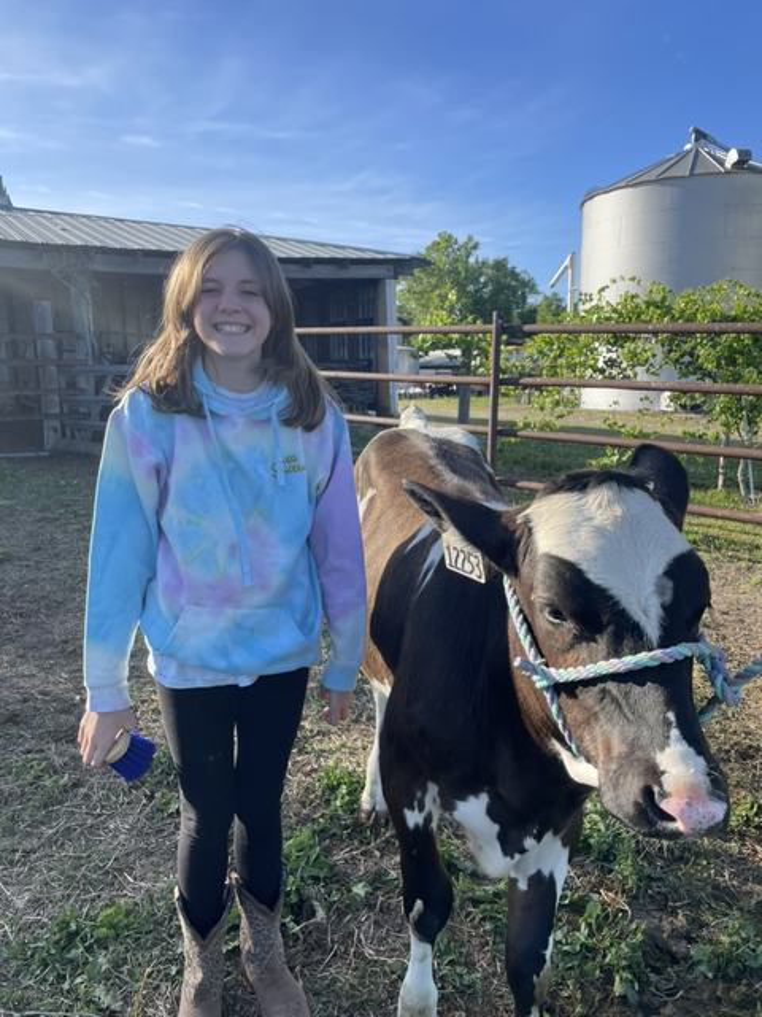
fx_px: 763
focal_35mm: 26
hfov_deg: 53.1
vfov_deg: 67.3
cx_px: 381
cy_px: 508
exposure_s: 1/1135
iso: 32
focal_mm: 4.2
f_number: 1.6
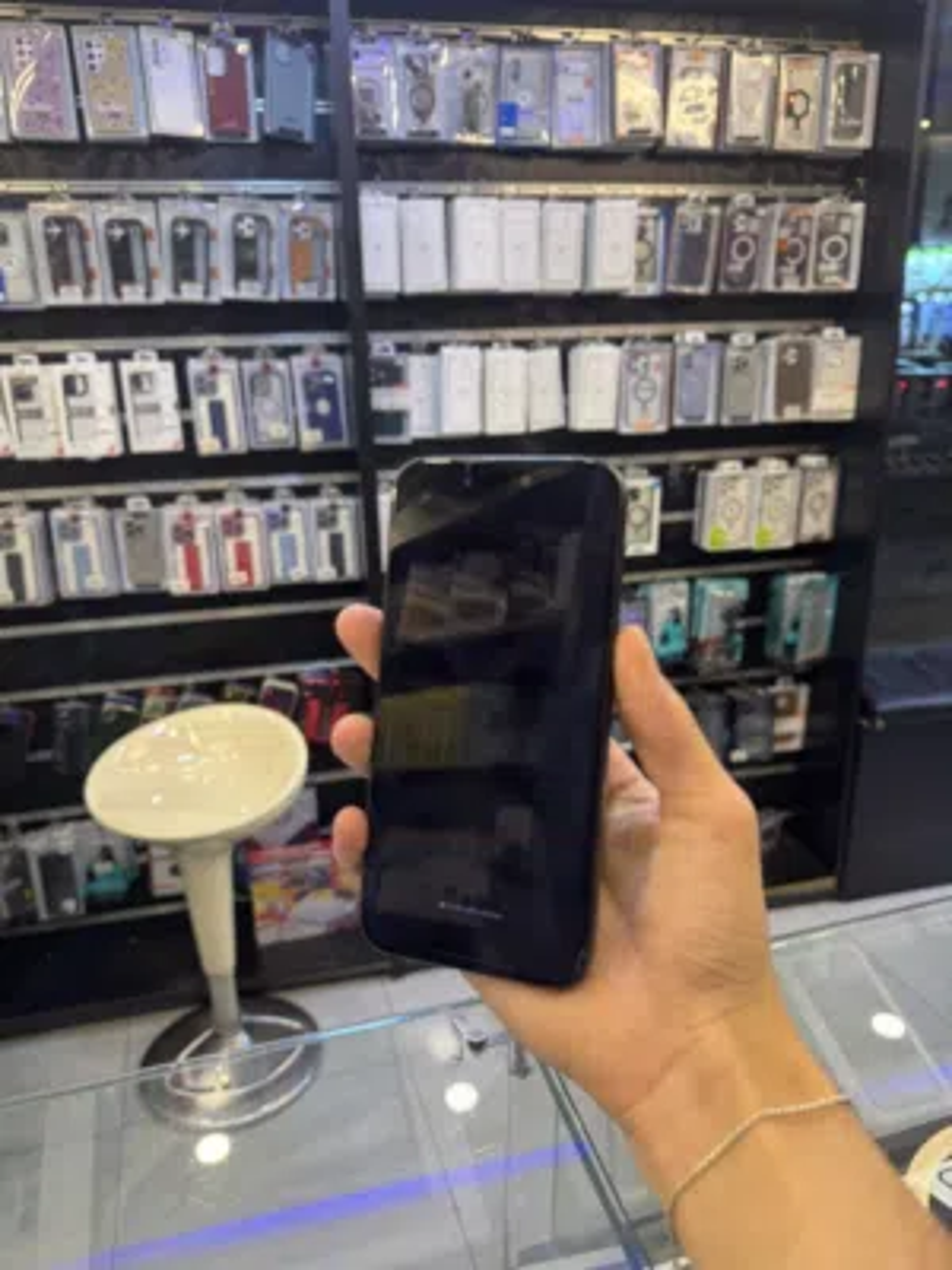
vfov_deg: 71.6
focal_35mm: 24
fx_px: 880
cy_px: 635
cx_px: 476
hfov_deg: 56.8
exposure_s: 1/121
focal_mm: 6.76
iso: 125
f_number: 1.78
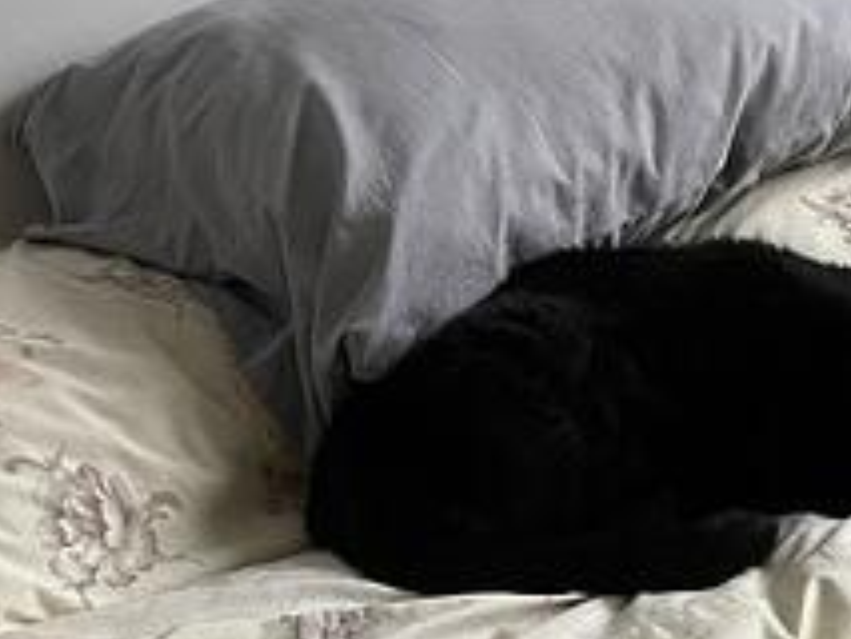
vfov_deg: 18.9
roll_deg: +2.0
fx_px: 1919
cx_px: 619
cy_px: 403
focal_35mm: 78
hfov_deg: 24.8
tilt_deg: -29.8
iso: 640
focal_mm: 4.2
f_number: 1.6
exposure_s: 1/36
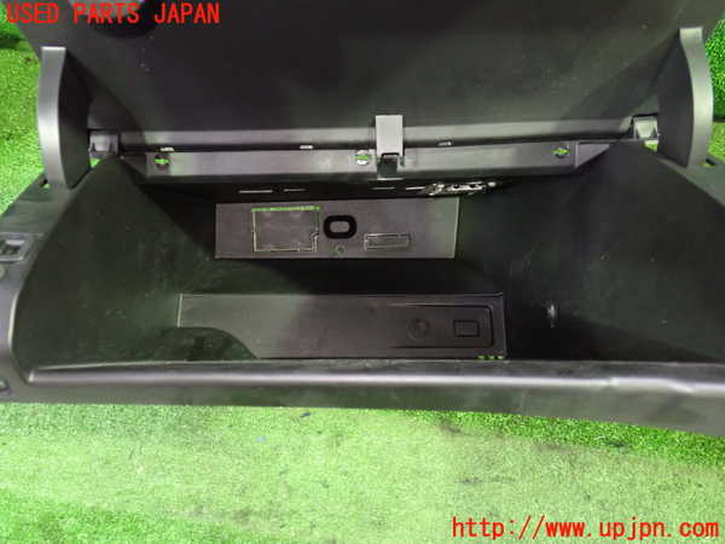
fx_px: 628
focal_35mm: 30
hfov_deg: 60.0
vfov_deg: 46.8
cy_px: 272
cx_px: 362
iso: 800
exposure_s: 1/15
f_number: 2.3
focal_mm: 5.4
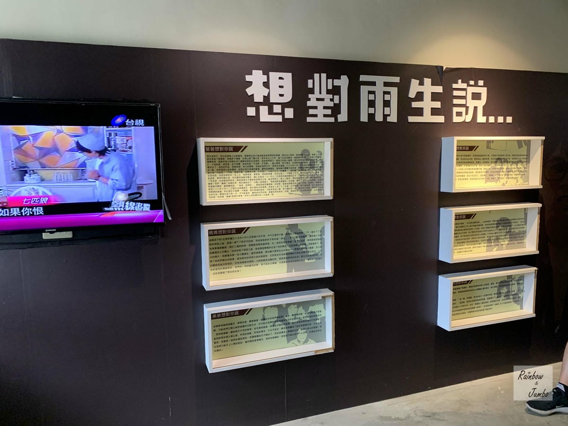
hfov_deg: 67.3
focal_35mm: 26
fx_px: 427
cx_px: 284
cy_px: 213
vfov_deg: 53.1
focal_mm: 4.25
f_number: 1.8
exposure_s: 1/60
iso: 200
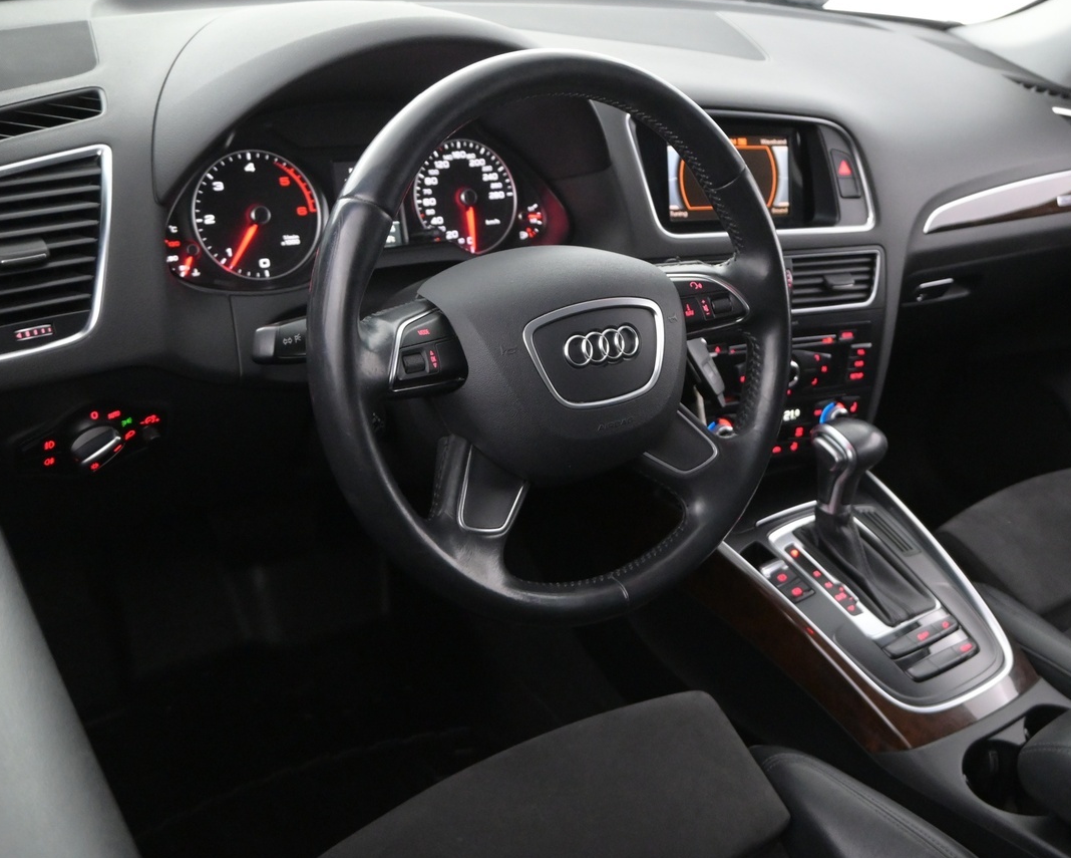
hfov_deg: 48.4
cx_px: 629
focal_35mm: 37
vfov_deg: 39.7
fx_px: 1184
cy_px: 384
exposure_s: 1/30
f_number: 3.5
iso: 3200
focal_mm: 17.5
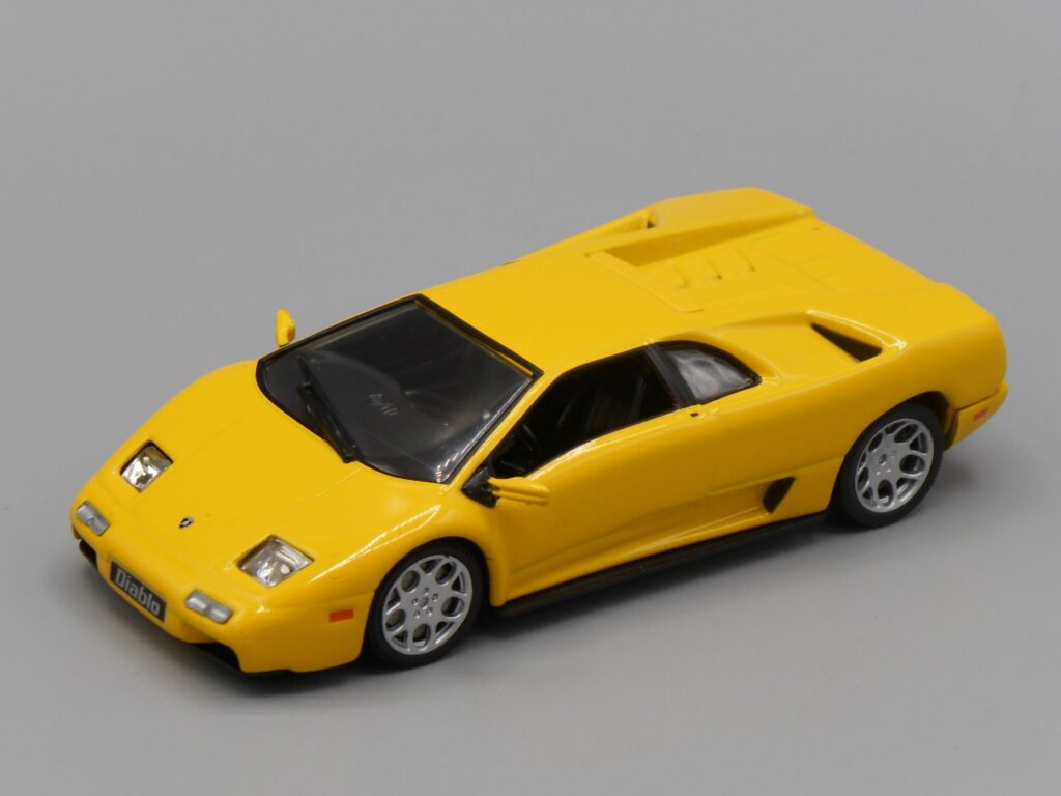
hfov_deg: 18.7
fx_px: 3218
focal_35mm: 105
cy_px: 398
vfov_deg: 14.1
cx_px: 530
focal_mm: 18.8
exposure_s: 1/60
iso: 80
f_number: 5.1
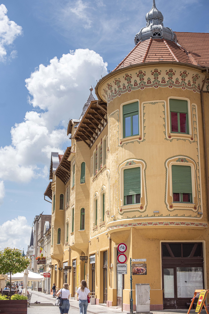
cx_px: 104
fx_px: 435
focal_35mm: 50
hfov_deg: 27.0
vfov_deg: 39.6
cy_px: 157
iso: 320
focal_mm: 50
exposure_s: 1/5000
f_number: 4.5
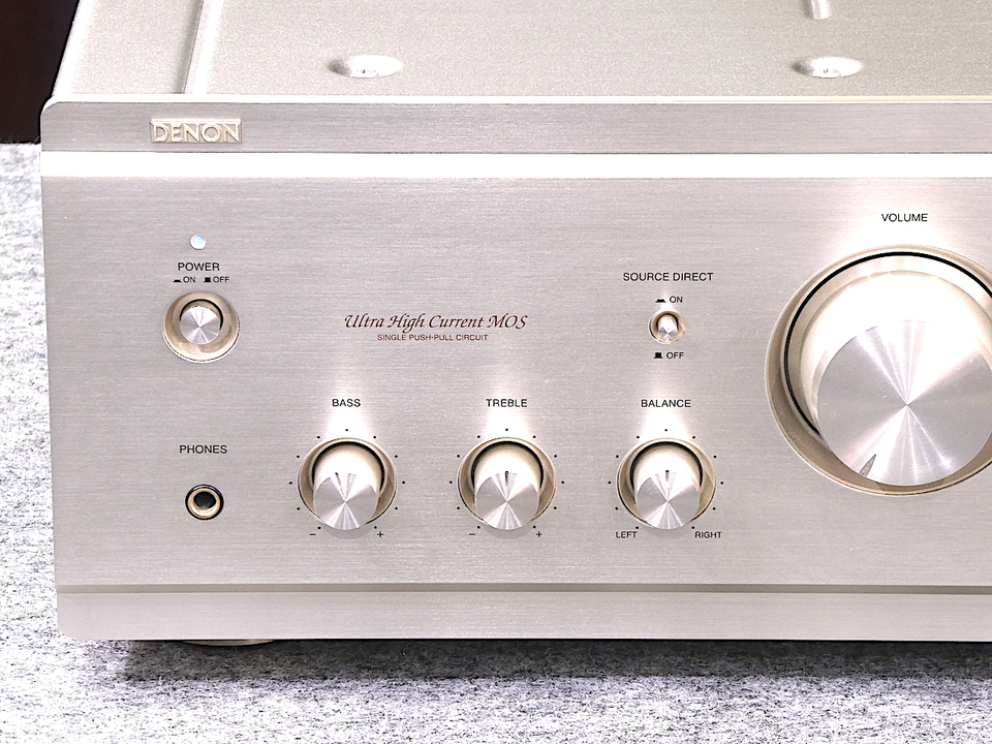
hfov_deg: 11.5
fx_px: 4929
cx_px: 496
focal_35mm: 172
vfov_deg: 8.6
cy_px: 372
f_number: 5.6
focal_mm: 30.9
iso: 200
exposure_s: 1/4
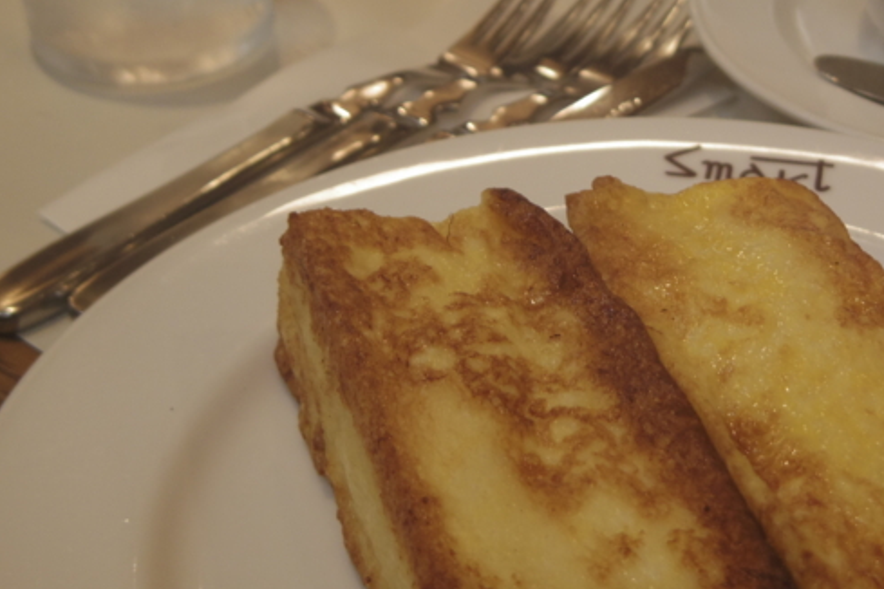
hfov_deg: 24.9
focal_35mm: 80
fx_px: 1964
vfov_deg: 17.1
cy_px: 311
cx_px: 721
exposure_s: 1/100
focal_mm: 8.5
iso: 125
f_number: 1.9
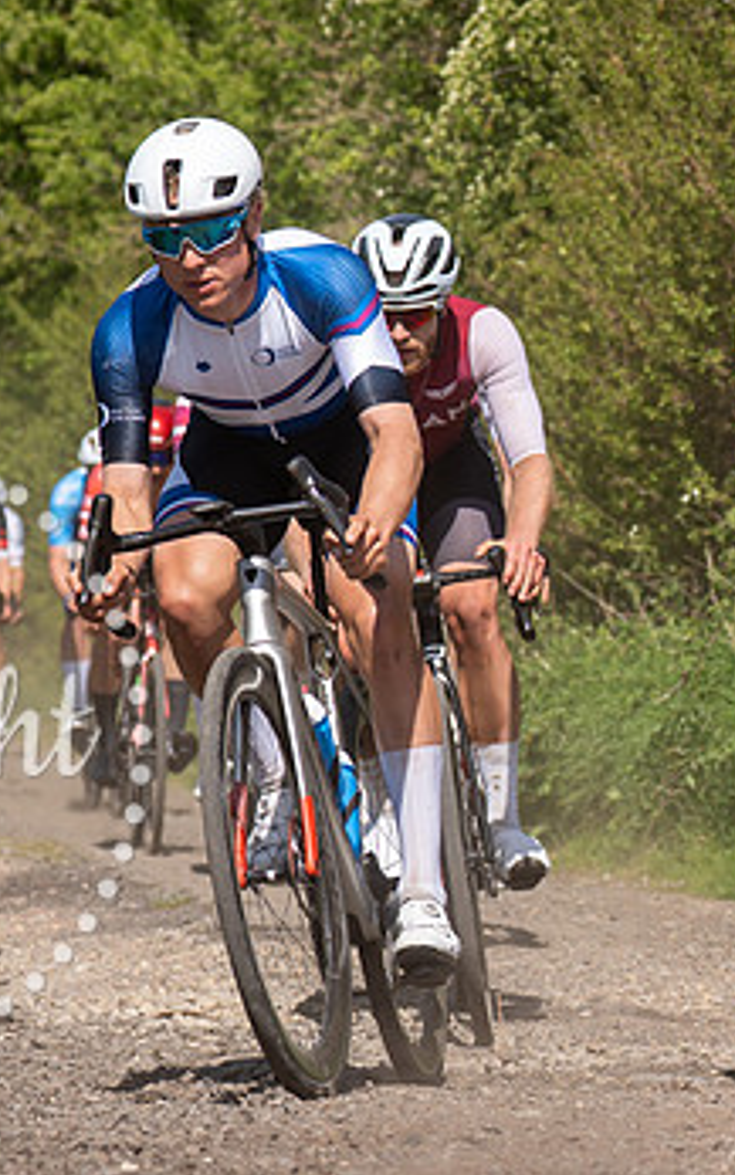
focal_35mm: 212
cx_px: 350
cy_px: 296
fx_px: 6792
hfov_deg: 6.2
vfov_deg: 9.9
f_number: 4
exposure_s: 1/1000
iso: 100
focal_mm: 70
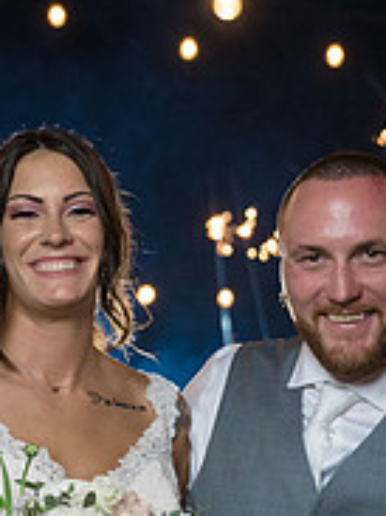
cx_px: 137
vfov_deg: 12.0
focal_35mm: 163
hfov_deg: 9.1
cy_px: 481
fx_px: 2426
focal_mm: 49
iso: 2000
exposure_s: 1/200
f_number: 2.8
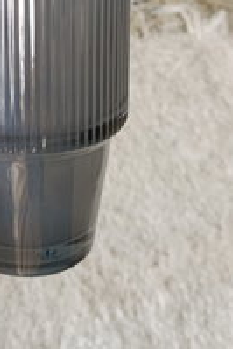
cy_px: -13
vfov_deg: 29.0
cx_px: 19
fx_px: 620
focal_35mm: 64
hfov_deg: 20.8
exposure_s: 1/100
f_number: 1.65
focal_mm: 6.11
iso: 211
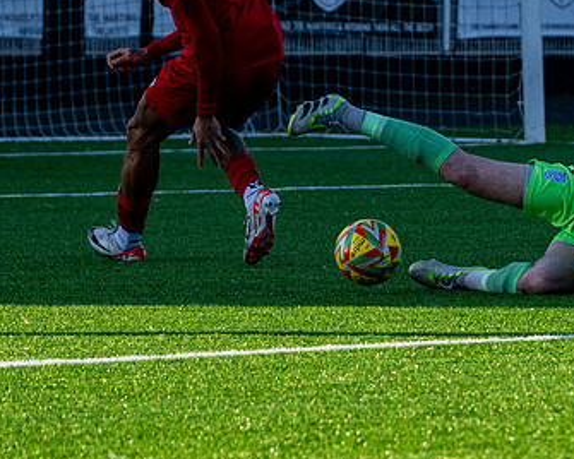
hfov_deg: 3.6
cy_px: 305
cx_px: 590
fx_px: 9208
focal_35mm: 542
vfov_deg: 2.9
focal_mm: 130
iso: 400
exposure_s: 1/2000
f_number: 4
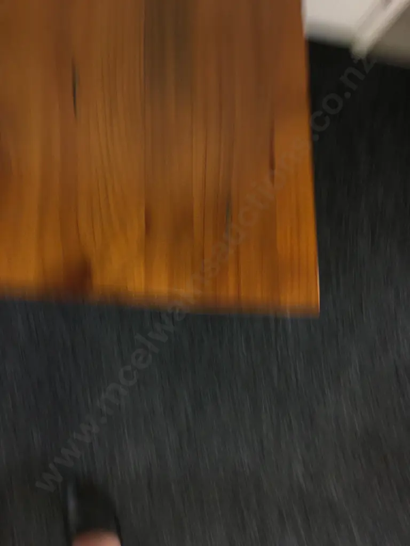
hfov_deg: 48.2
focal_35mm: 29
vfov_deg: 61.7
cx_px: 205
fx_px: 458
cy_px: 273
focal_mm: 4.15
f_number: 2.2
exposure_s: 1/17
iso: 64
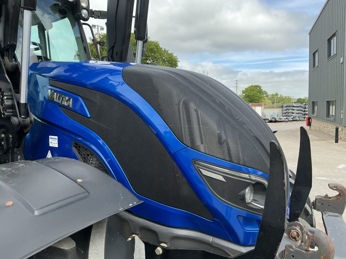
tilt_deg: -5.2
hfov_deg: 63.4
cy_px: 130
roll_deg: +2.4
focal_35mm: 28
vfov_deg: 49.7
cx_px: 173
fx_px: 280
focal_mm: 3
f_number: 1.8
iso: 25
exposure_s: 1/804
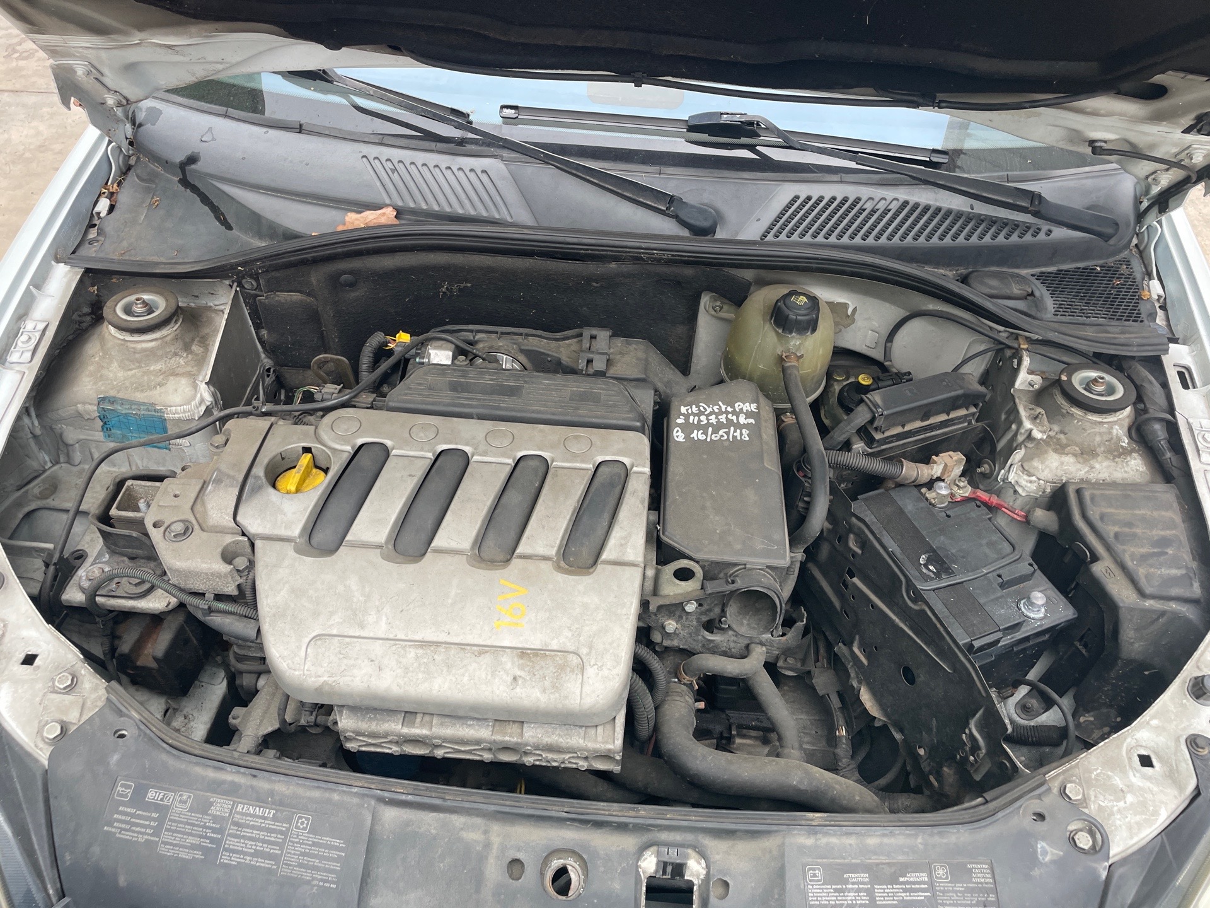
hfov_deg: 67.3
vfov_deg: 53.1
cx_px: 605
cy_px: 454
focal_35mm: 26
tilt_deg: -45.3
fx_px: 909
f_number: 1.6
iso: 64
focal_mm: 4.2
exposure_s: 1/121
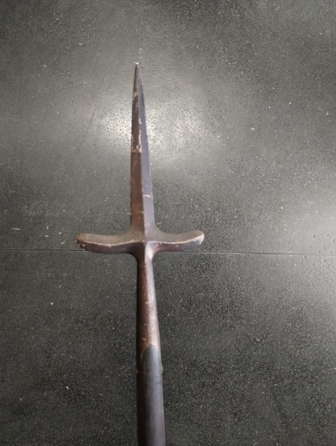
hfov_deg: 49.9
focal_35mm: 28
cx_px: 168
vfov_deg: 63.4
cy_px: 223
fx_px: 361
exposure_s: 1/24
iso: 1447
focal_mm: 4.27
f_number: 1.8
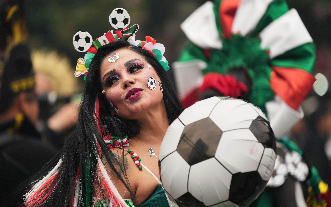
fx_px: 1822
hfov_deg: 10.4
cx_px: 166
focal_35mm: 202
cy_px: 103
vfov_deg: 6.5
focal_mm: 198
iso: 400
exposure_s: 1/3200
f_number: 2.8
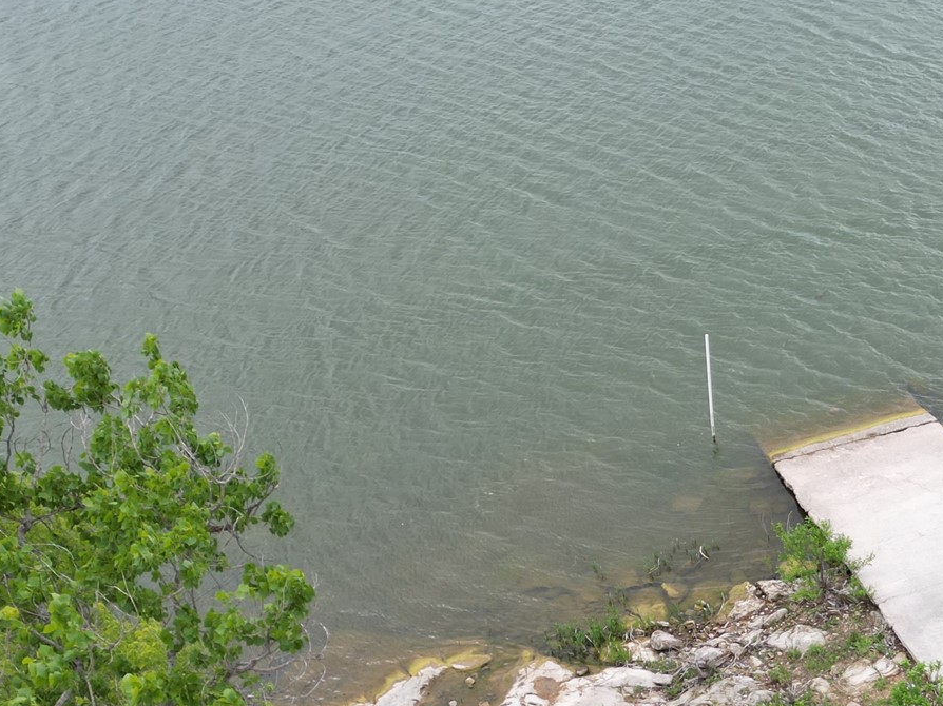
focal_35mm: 55
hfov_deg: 31.5
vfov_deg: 24.5
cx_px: 1006
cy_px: 799
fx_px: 1498
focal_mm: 6.72
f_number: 1.7
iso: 100
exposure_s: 1/725
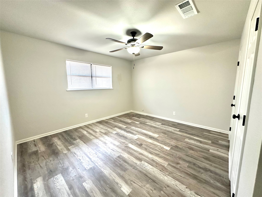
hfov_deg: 102.1
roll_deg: -0.2
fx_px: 106
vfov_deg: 85.7
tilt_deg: -7.2
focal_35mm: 14
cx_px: 131
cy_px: 98
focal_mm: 2.22
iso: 200
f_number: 2.2
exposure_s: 1/60
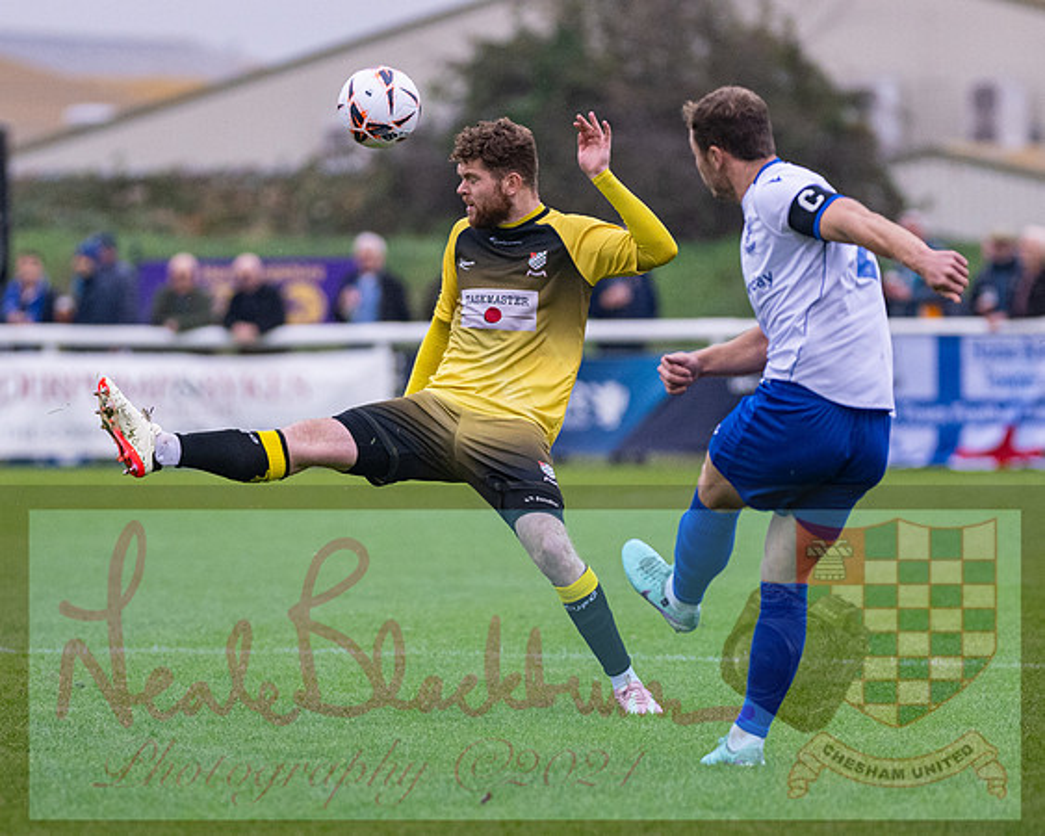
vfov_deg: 3.9
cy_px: 431
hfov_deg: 4.8
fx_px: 12376
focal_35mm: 400
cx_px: 364
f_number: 2.8
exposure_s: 1/1600
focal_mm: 210
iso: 1250
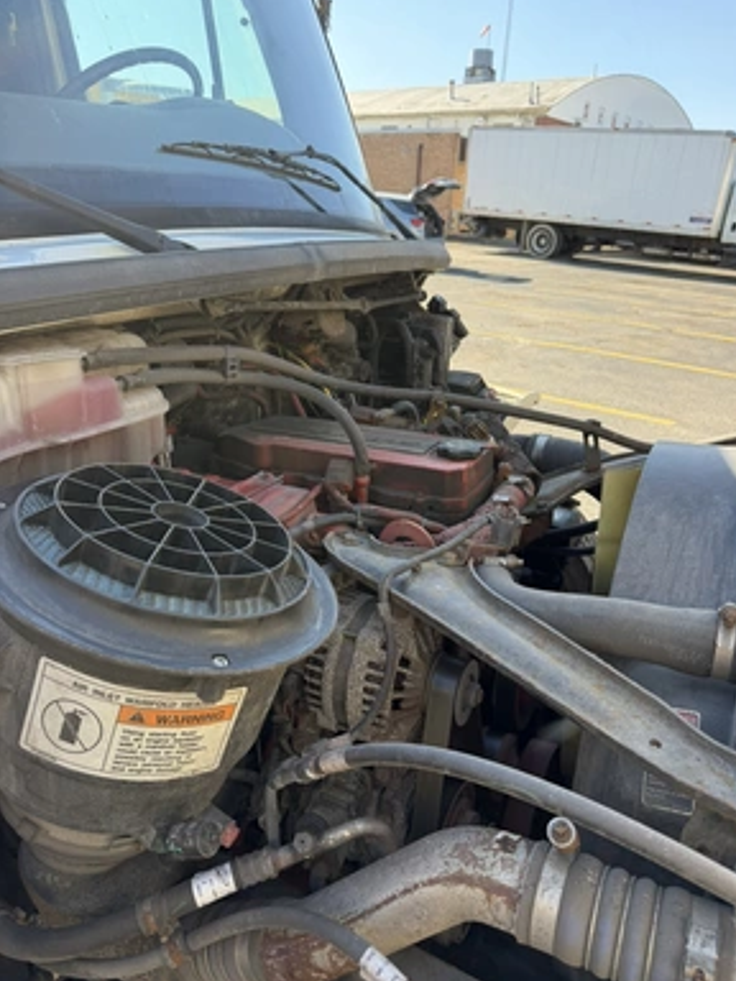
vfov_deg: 69.4
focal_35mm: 25
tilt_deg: -21.1
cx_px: 381
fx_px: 709
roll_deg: -4.4
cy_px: 506
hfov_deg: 54.9
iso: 100
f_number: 1.78
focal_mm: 6.76
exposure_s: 1/1060
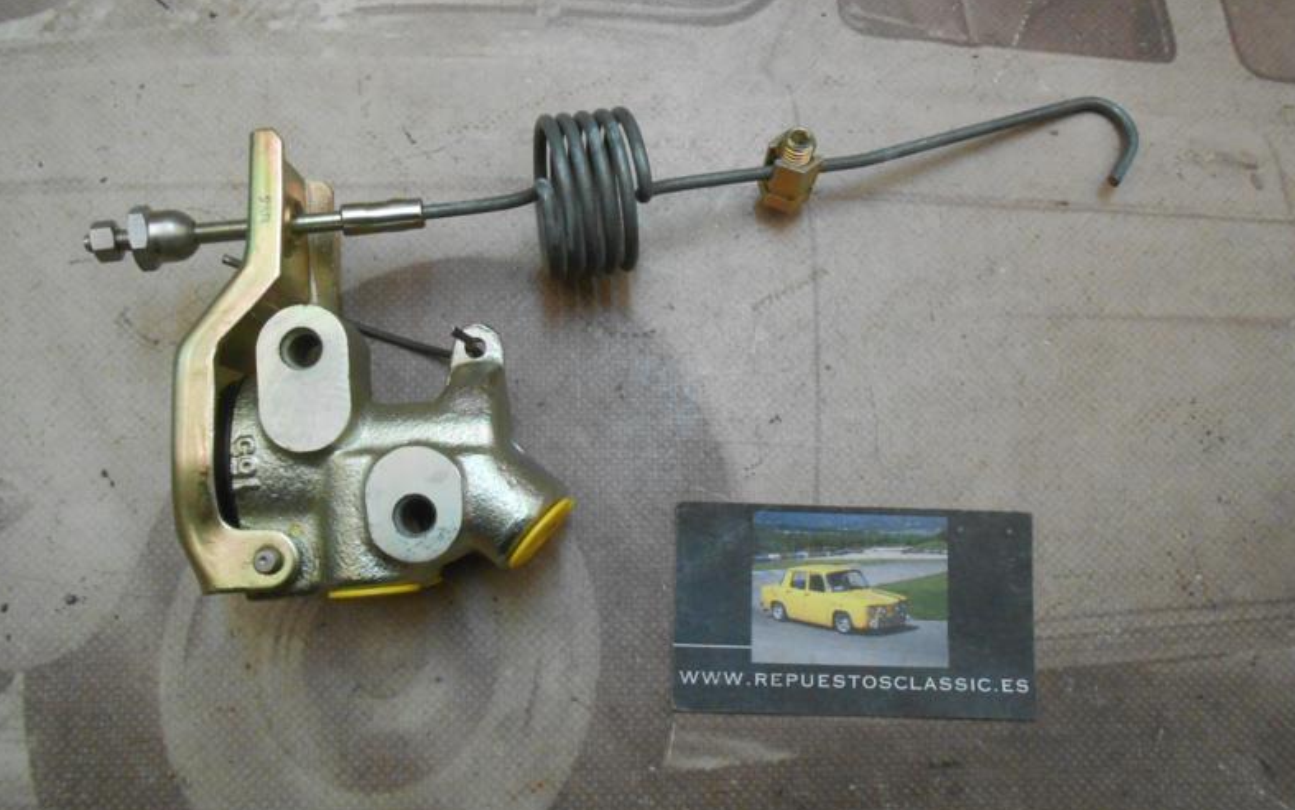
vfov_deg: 44.5
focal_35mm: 28
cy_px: 405
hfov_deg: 66.5
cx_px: 650
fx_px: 988
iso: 400
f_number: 3.5
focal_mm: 4.6
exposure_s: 1/30
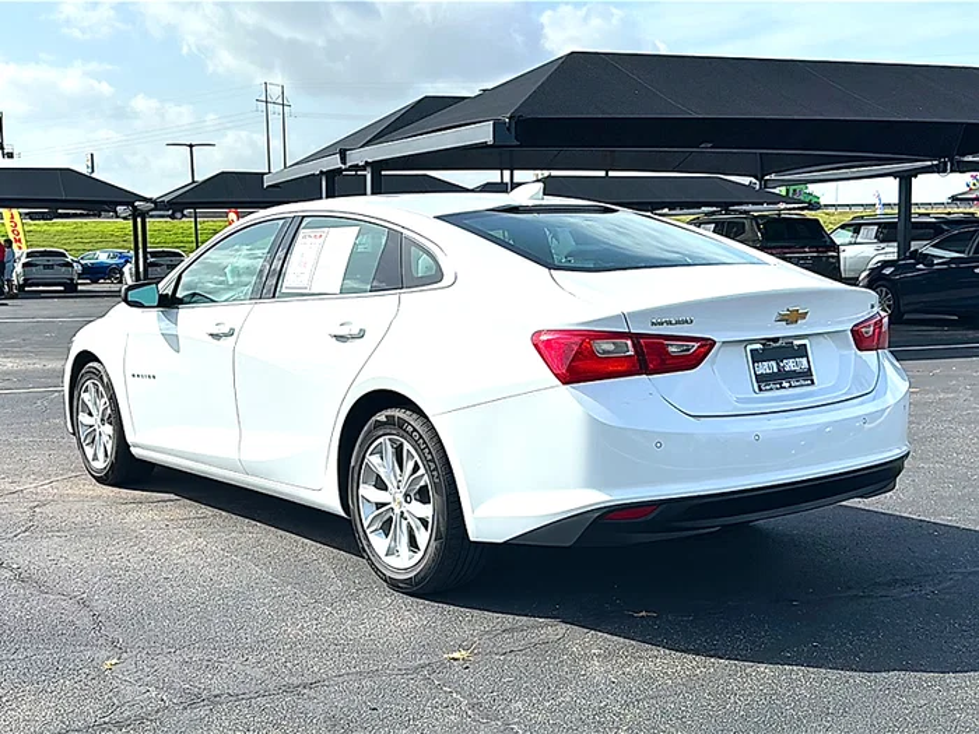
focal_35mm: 36
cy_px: 367
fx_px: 1018
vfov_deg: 39.7
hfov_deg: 51.4
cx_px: 490
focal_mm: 6.86
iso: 80
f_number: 1.78
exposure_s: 1/8333
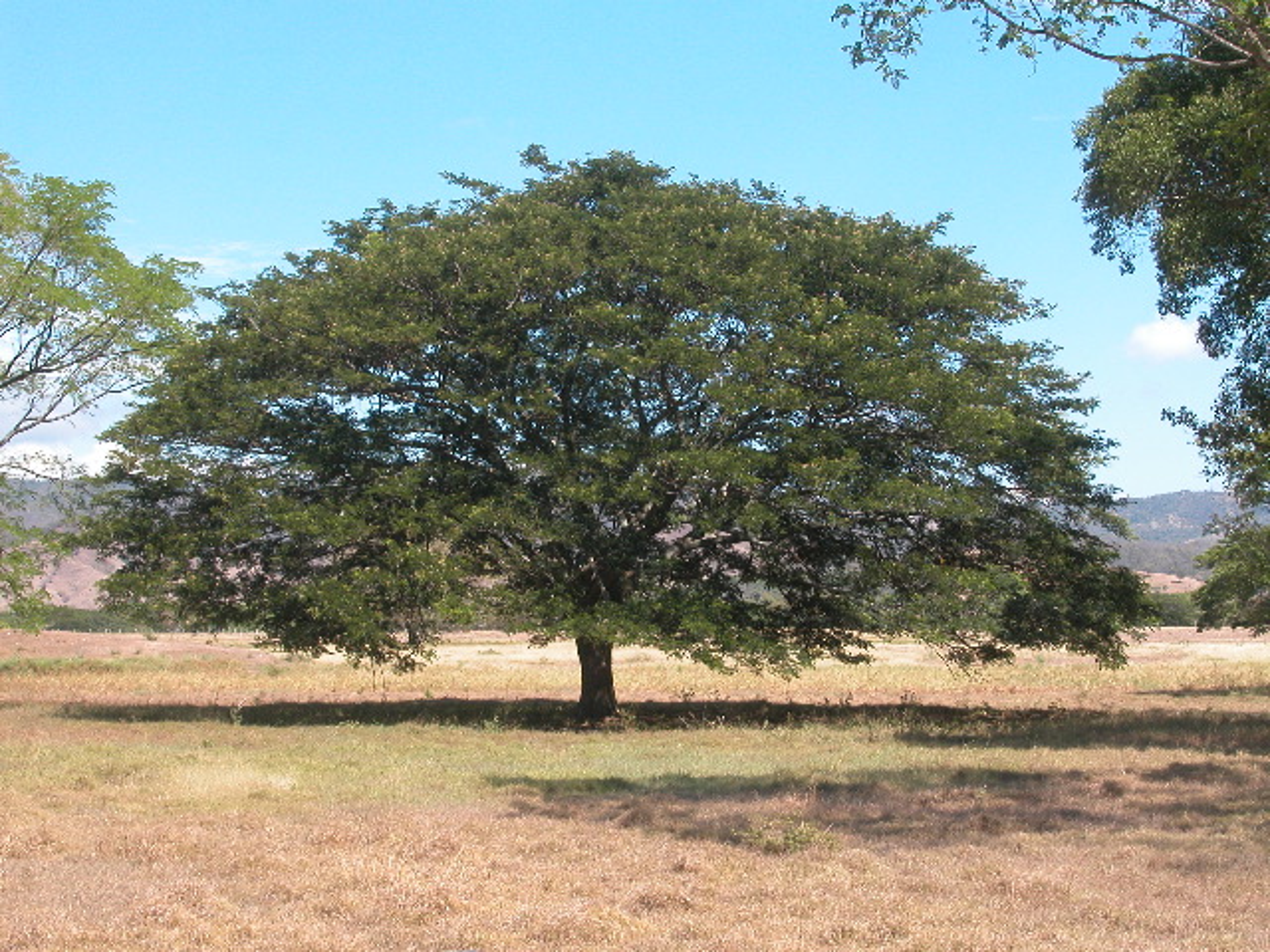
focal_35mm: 69
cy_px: 476
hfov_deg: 28.2
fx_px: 2531
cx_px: 635
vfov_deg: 21.3
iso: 100
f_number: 5.3
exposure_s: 1/341
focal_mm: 17.5
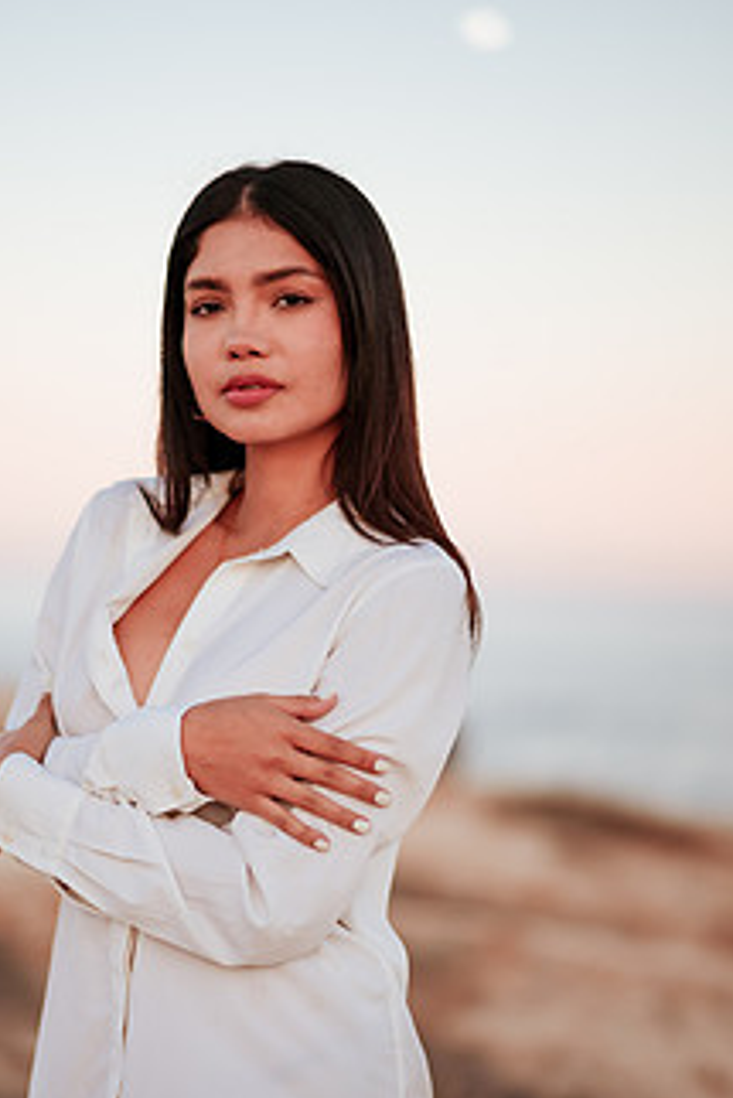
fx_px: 2471
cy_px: 702
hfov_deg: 16.8
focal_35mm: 81
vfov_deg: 25.0
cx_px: 263
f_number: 1.4
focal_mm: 58
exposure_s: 1/1000
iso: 160
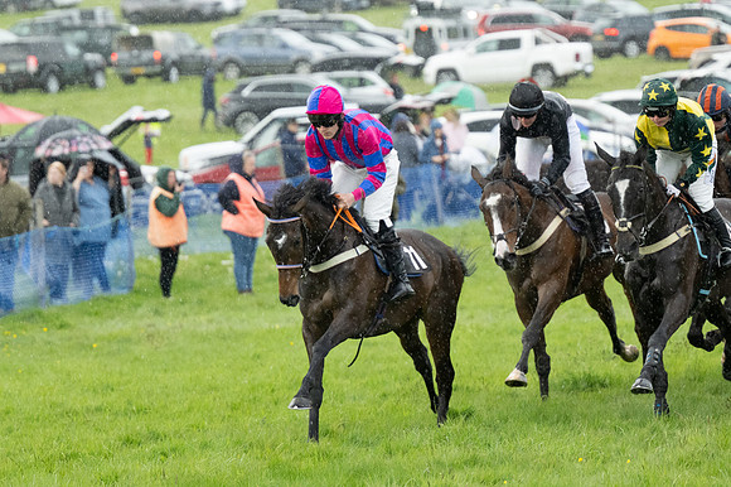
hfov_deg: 7.6
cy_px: 244
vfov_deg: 5.1
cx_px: 366
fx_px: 5479
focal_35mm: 270
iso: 2000
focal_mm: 180
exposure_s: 1/640
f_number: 4
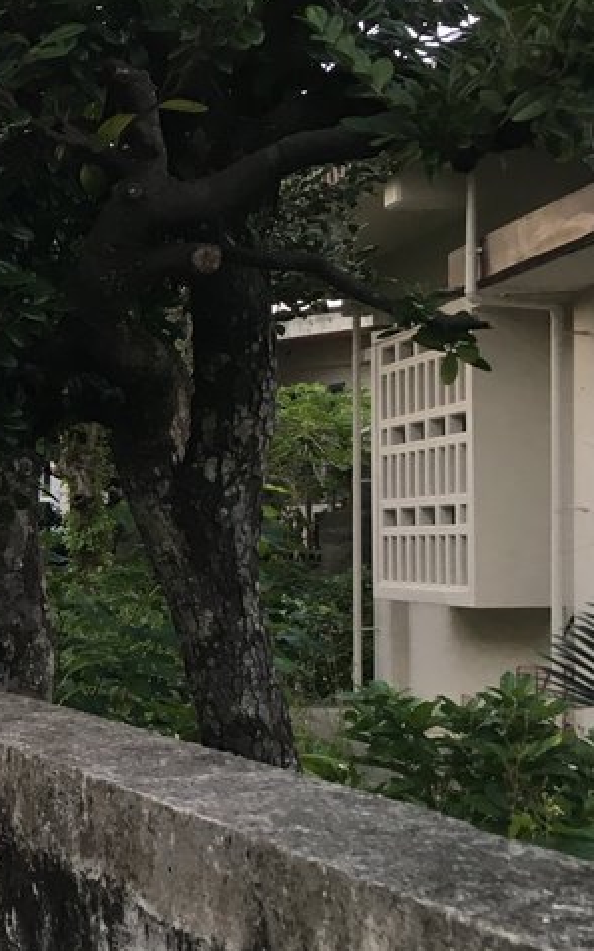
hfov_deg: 16.9
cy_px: 562
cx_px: -411
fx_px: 1710
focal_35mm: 66
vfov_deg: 31.0
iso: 50
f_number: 2.2
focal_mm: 4.15
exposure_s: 1/30
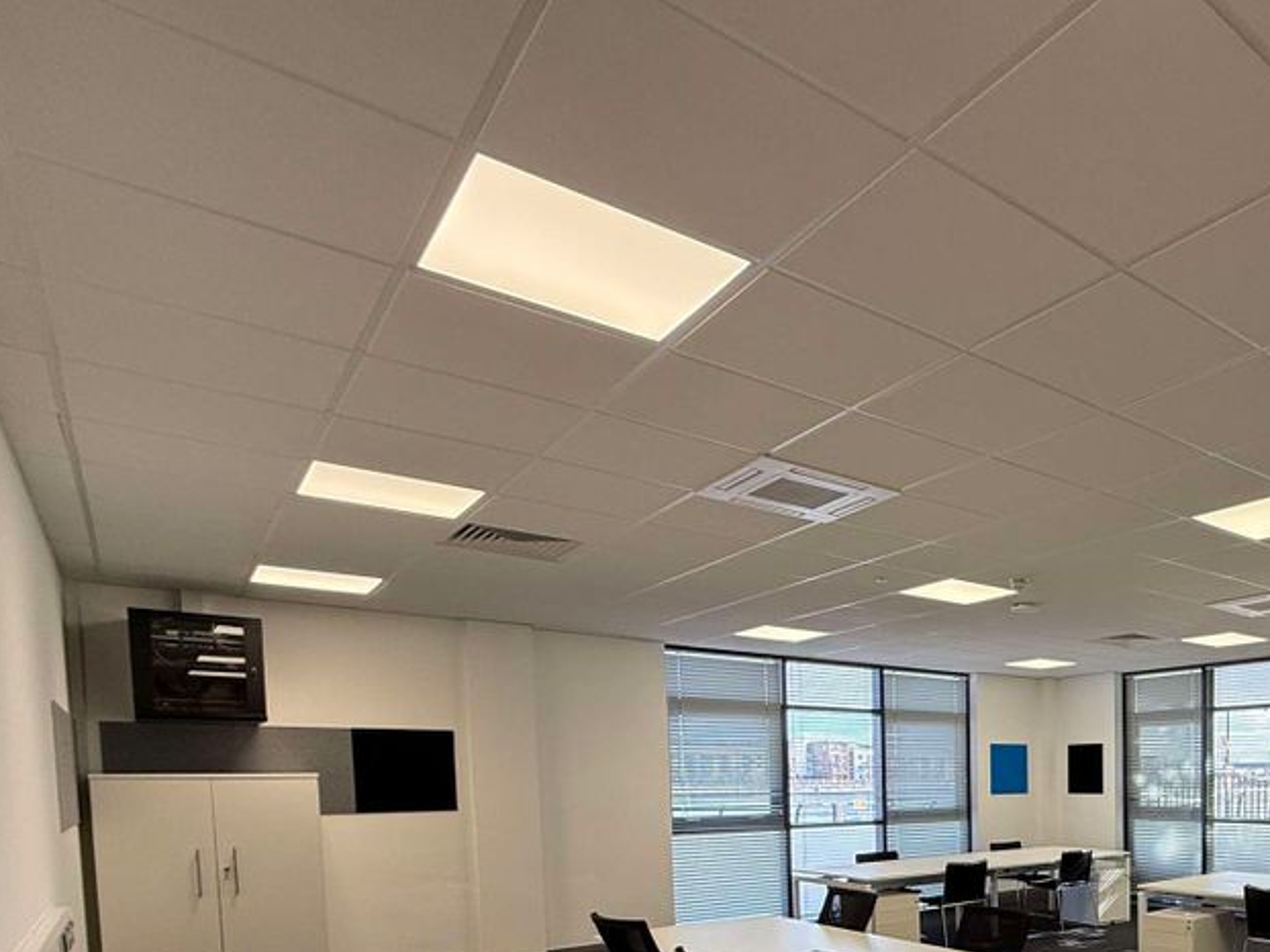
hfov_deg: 61.0
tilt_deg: -3.6
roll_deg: +0.5
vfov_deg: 49.6
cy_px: 835
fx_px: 917
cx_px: 1090
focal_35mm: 25
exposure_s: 1/99
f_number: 2.2
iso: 80
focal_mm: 2.22
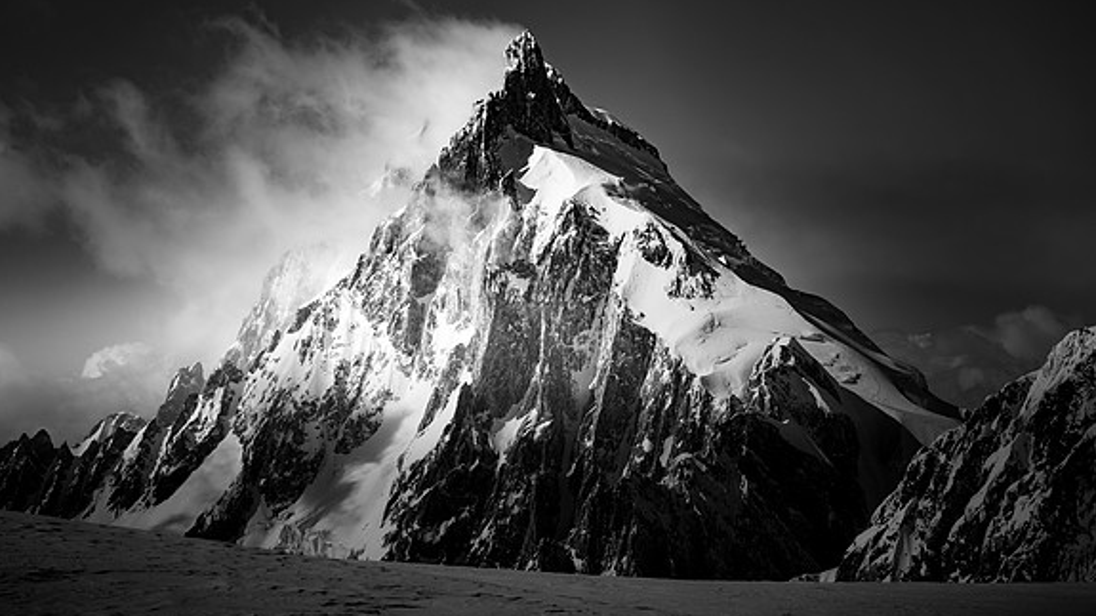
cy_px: 310
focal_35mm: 111
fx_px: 3225
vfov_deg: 10.9
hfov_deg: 19.3
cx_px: 545
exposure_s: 1/3200
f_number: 5
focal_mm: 105
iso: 100
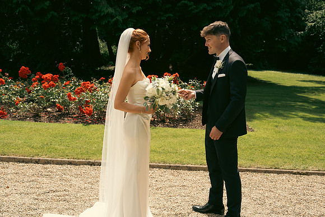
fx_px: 352
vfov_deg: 34.2
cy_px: 108
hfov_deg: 49.5
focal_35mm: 39
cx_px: 162
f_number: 5
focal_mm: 39
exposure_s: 1/160
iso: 50
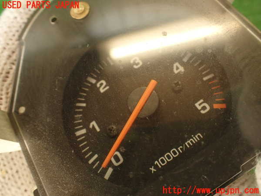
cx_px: 130
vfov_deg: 46.8
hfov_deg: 60.0
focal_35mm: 30
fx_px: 226
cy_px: 98
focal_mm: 5.4
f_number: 2.3
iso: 200
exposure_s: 1/60
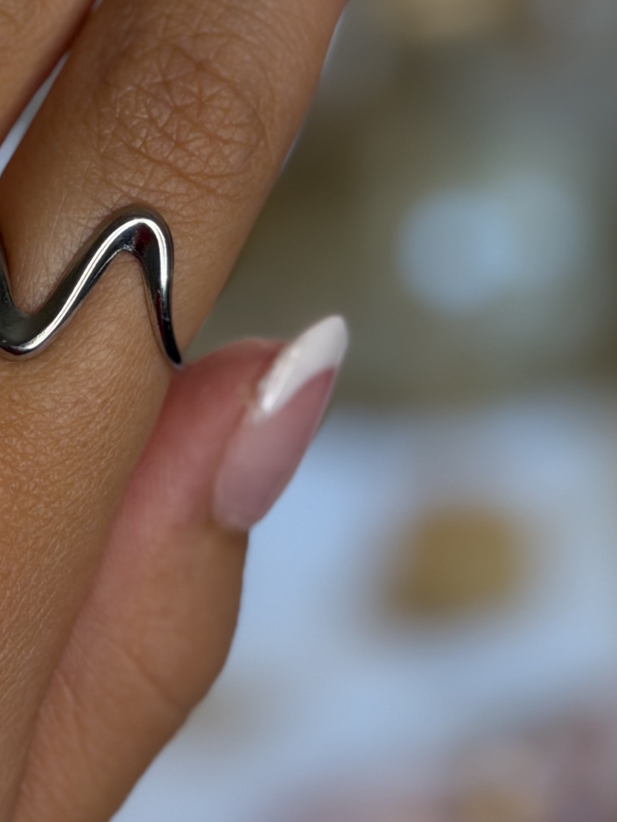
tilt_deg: -23.6
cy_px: -10
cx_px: -28
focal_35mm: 122
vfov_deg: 15.8
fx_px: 2899
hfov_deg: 12.0
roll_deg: +5.9
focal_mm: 6.76
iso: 160
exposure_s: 1/229
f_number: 1.78
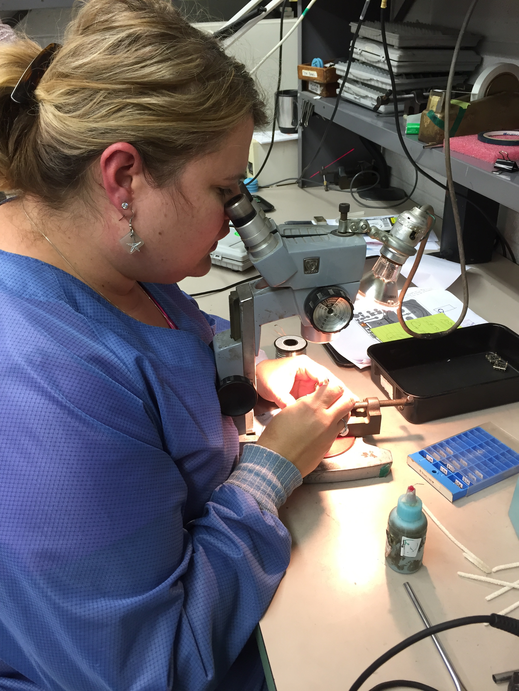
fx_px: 580
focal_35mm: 29
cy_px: 346
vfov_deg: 61.7
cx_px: 260
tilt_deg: -29.6
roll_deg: +3.4
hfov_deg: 48.2
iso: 80
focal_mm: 4.15
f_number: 2.2
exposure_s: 1/30
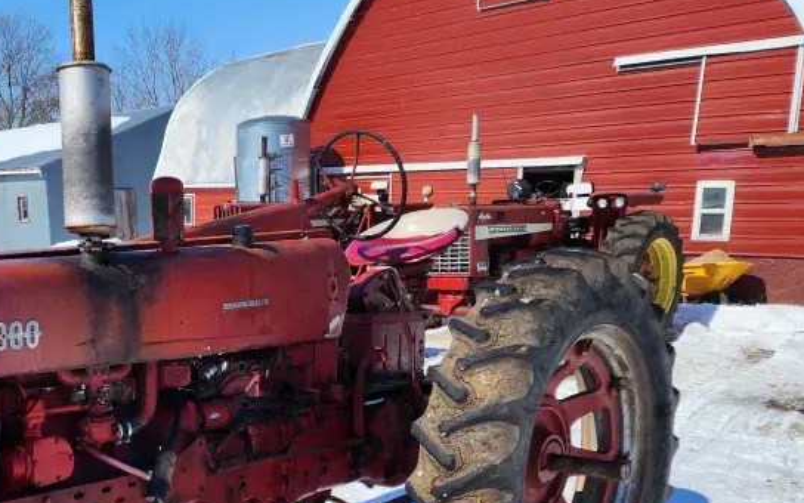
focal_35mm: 43
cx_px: 192
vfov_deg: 29.1
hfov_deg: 44.5
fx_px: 942
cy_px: 417
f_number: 1.8
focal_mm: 6.4
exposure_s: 1/2240
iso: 12
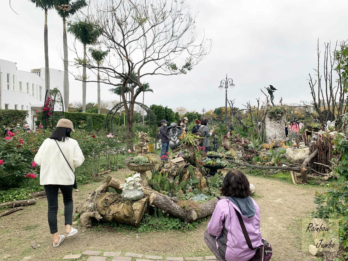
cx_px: 174
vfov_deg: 53.1
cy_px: 130
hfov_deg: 67.3
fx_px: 261
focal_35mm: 26
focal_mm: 4.25
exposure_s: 1/306
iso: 25
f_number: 1.8
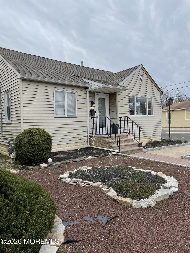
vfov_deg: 67.3
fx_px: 190
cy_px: 126
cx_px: 95
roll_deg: +1.6
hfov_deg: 53.1
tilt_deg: -1.0
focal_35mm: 26
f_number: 1.6
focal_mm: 4.2
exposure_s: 1/1182
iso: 32
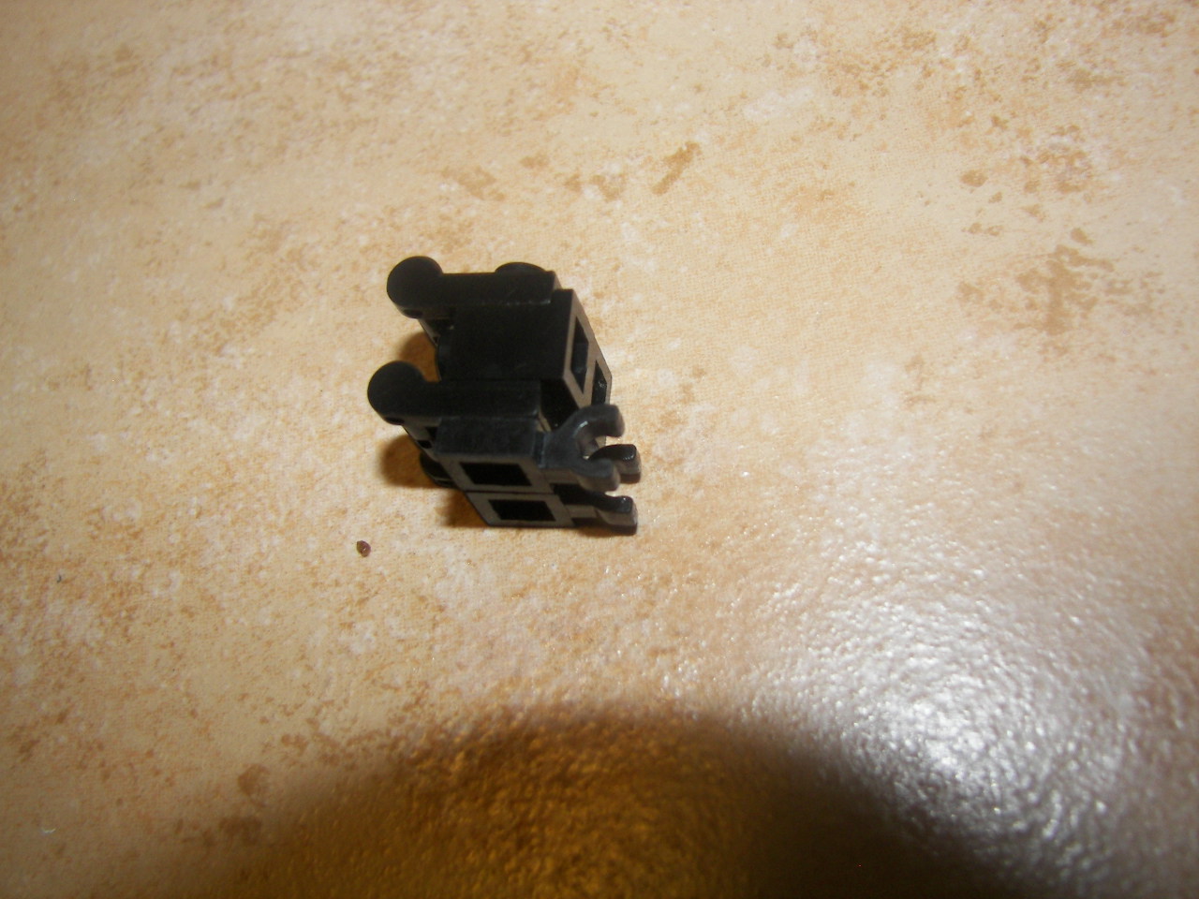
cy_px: 450
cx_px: 600
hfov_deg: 51.4
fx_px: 1247
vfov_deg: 39.7
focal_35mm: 36
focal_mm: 6
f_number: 2.8
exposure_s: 1/30
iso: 100
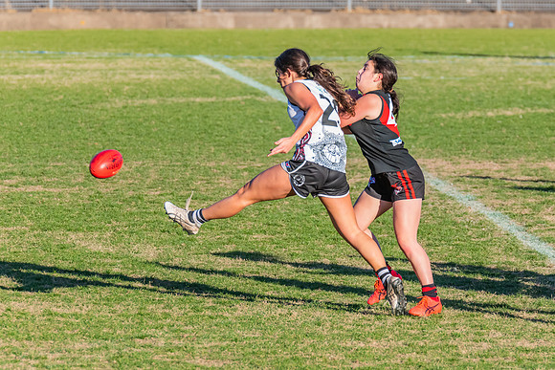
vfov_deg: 2.4
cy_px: 159
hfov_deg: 3.6
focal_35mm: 565
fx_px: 8719
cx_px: 328
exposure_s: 1/1250
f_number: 8
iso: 800
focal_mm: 360
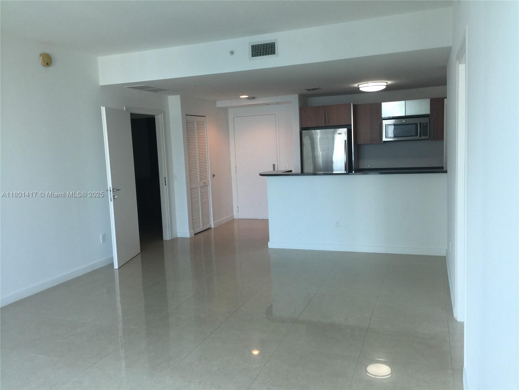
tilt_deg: -6.0
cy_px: 195
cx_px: 260
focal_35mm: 29
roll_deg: +0.7
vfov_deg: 48.2
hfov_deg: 61.7
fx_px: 435
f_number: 2.2
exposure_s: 1/40
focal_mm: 4.15
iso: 32
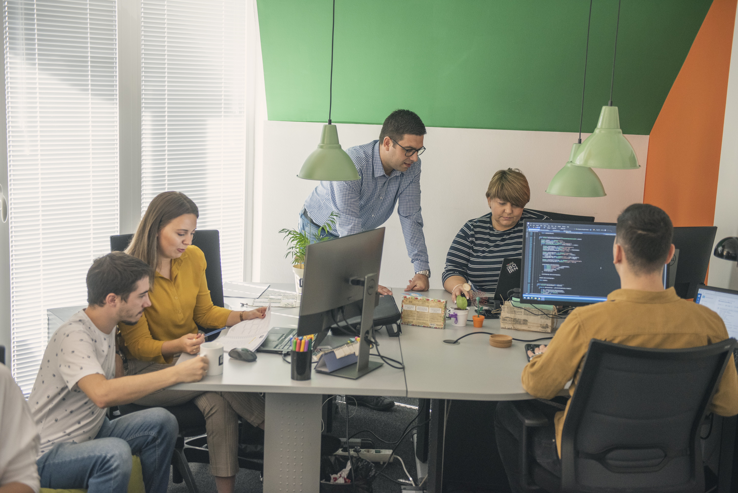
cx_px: 369
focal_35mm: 50
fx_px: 1025
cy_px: 246
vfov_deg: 27.0
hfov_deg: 39.6
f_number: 2.8
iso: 1250
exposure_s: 1/250
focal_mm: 50
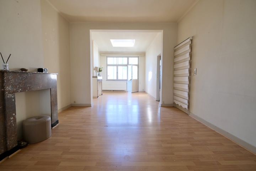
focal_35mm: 15
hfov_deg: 100.4
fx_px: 107
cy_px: 86
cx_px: 128
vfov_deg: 77.3
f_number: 4
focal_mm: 10
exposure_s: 1/30
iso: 320
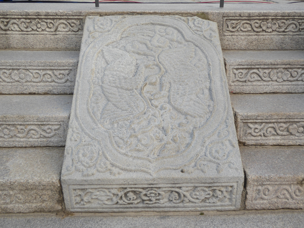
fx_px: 316
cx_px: 152
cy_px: 114
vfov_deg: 39.7
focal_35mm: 36
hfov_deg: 51.4
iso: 80
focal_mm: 6.3
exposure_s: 1/320
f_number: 3.7
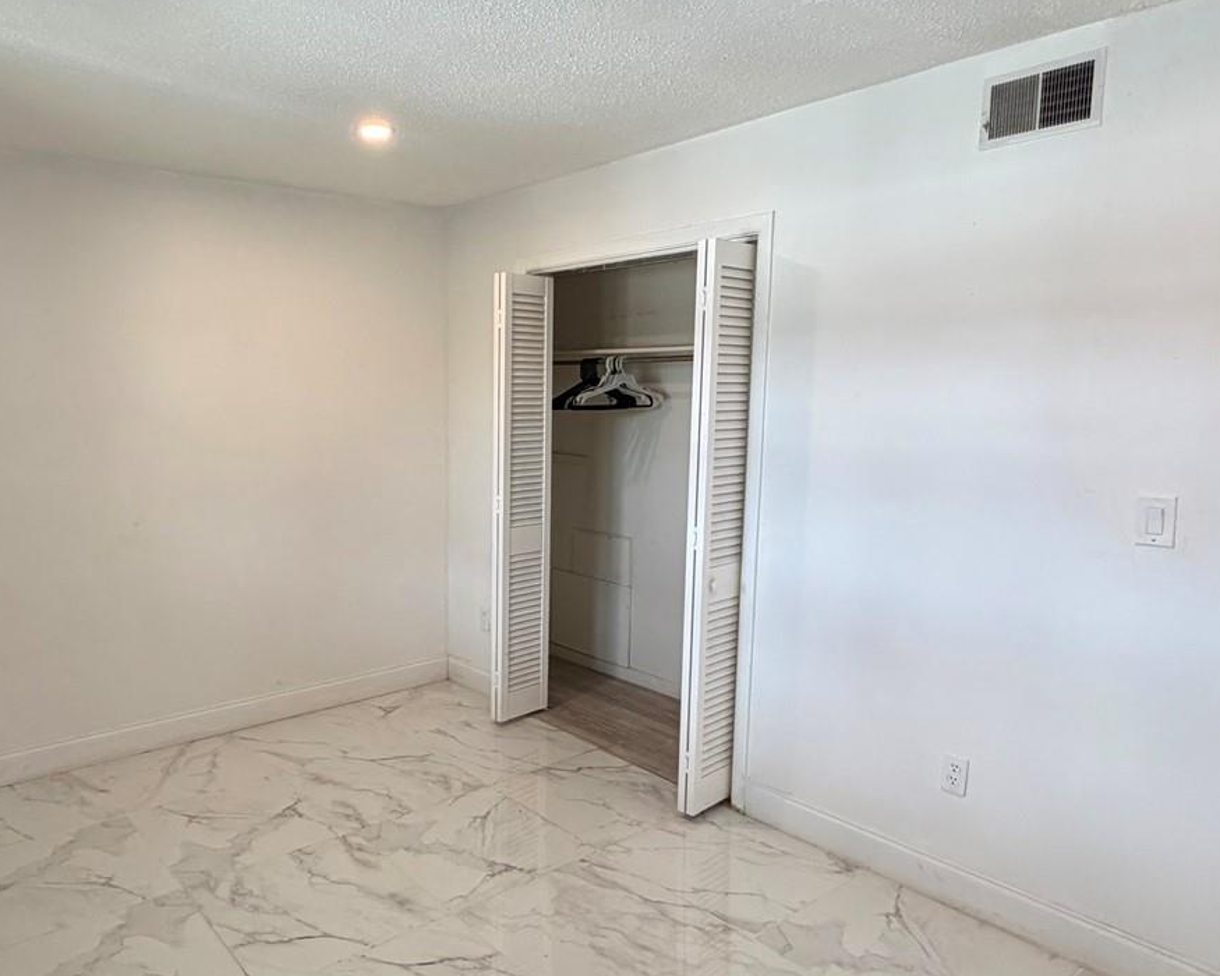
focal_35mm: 25
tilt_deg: -6.7
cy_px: 509
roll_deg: -0.9
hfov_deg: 67.2
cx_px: 471
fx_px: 903
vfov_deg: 56.8
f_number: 2.2
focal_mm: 2.22
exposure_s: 1/120
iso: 250
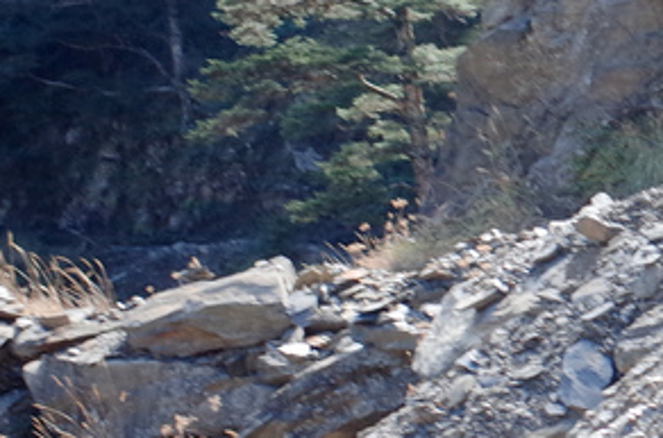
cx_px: 967
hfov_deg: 19.0
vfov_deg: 13.9
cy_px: -30
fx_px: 1763
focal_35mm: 96
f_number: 3.5
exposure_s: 1/250
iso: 400
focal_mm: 18.3
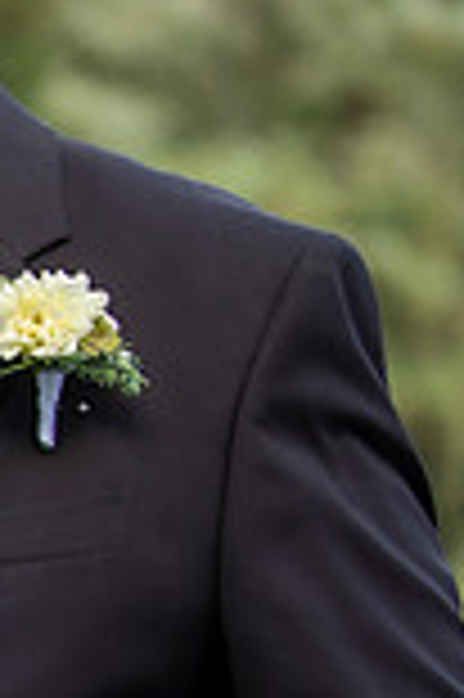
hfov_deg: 5.0
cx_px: -748
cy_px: 606
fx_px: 5076
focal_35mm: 262
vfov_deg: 7.8
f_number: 2.8
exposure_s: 1/800
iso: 320
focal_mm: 70
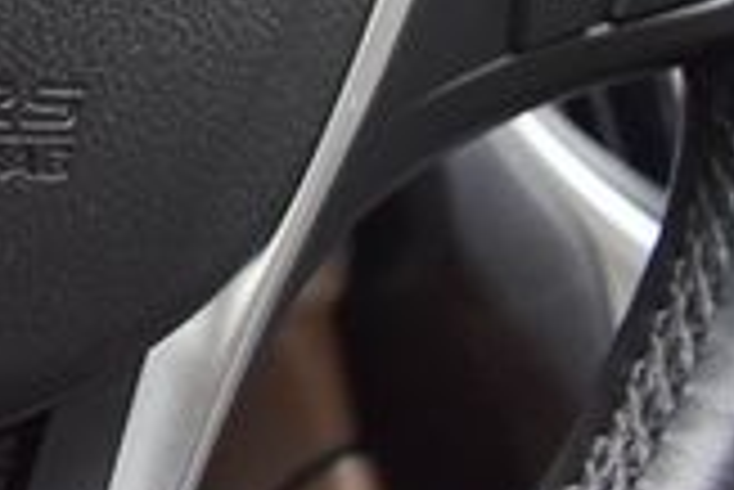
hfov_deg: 16.5
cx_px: -545
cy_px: -429
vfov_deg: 11.8
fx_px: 2163
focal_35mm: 106
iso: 450
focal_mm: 18
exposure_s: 1/250
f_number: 3.5
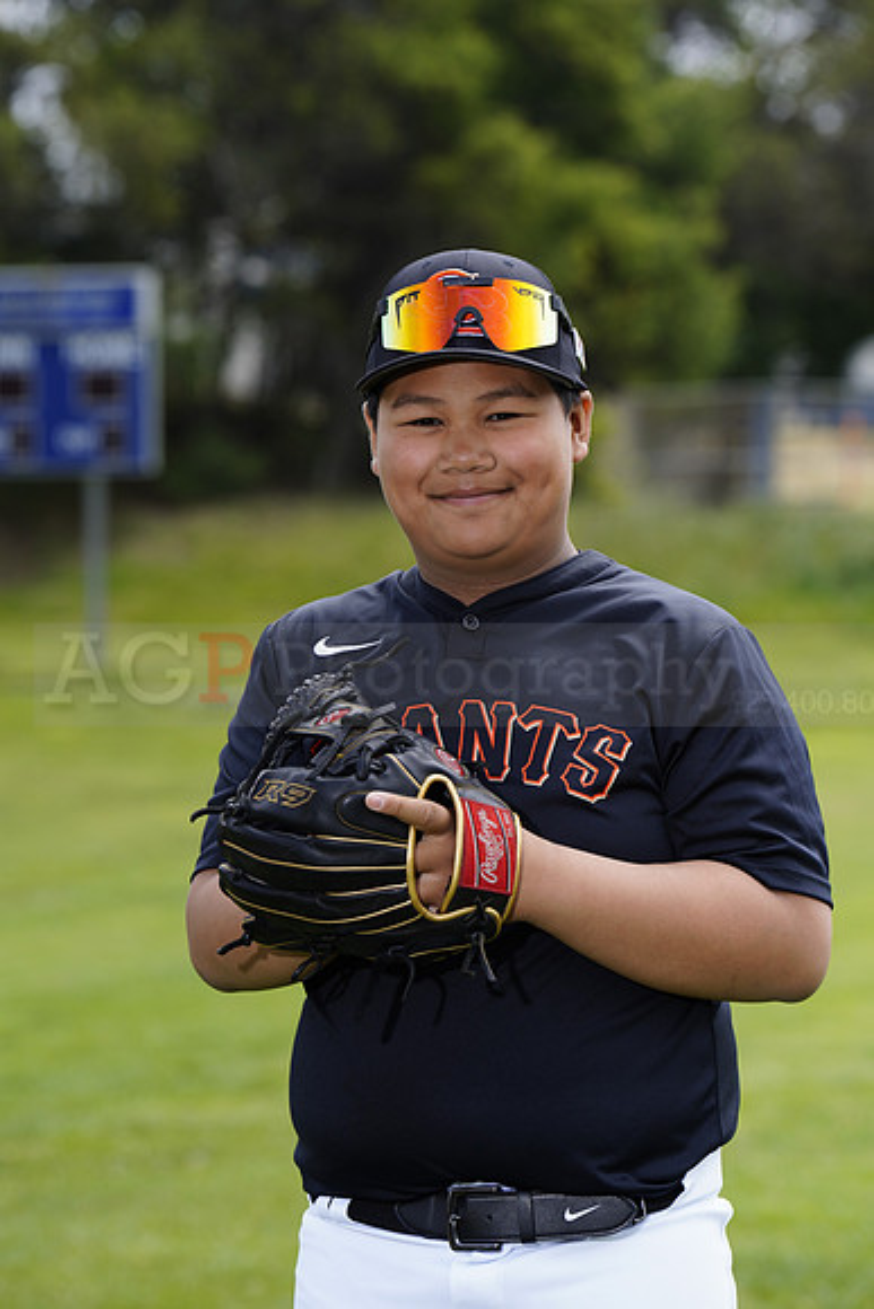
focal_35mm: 157
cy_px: 654
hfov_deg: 8.7
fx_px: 5714
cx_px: 437
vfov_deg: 13.1
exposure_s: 1/250
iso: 100
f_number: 6.3
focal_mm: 157
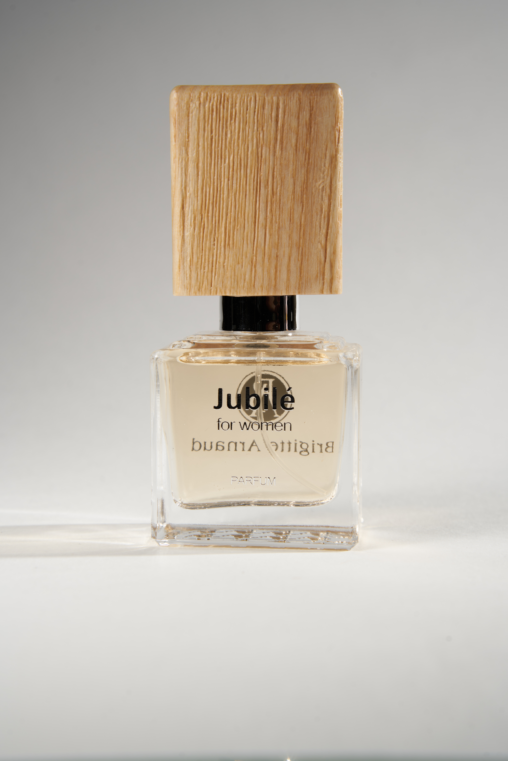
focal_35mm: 75
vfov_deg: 27.0
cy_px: 380
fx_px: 1587
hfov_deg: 18.2
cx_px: 254
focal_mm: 75
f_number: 10
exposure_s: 1/160
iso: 100
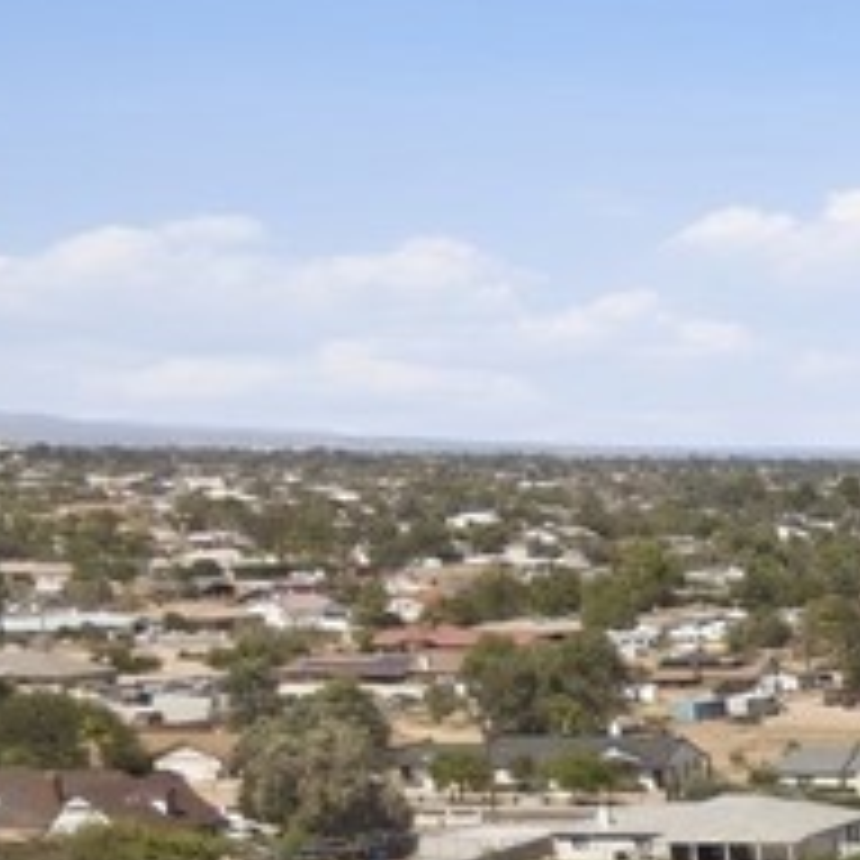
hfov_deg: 11.9
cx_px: 2170
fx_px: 3204
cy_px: 1481
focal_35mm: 114
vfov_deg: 13.8
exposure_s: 1/80
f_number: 2.8
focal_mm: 4.5
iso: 100
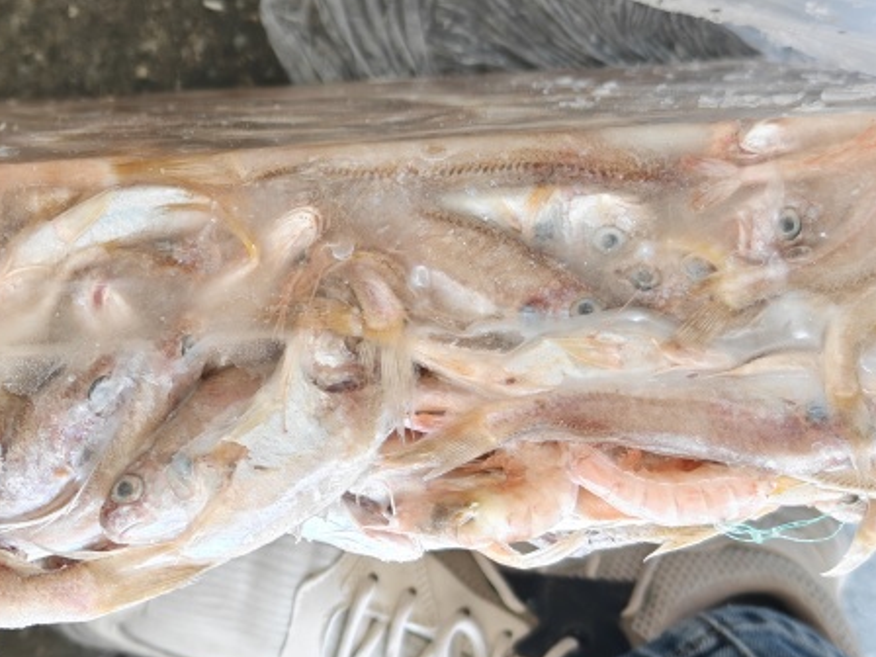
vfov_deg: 17.6
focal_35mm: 84
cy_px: 328
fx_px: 2126
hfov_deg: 22.8
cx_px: 131
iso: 500
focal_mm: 8.67
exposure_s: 1/91
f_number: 1.8
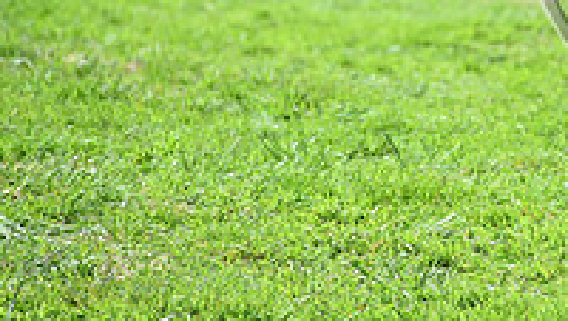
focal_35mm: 606
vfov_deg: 2.0
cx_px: 778
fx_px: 9137
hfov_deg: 3.6
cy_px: -156
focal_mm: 200
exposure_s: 1/1000
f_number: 5
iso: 220
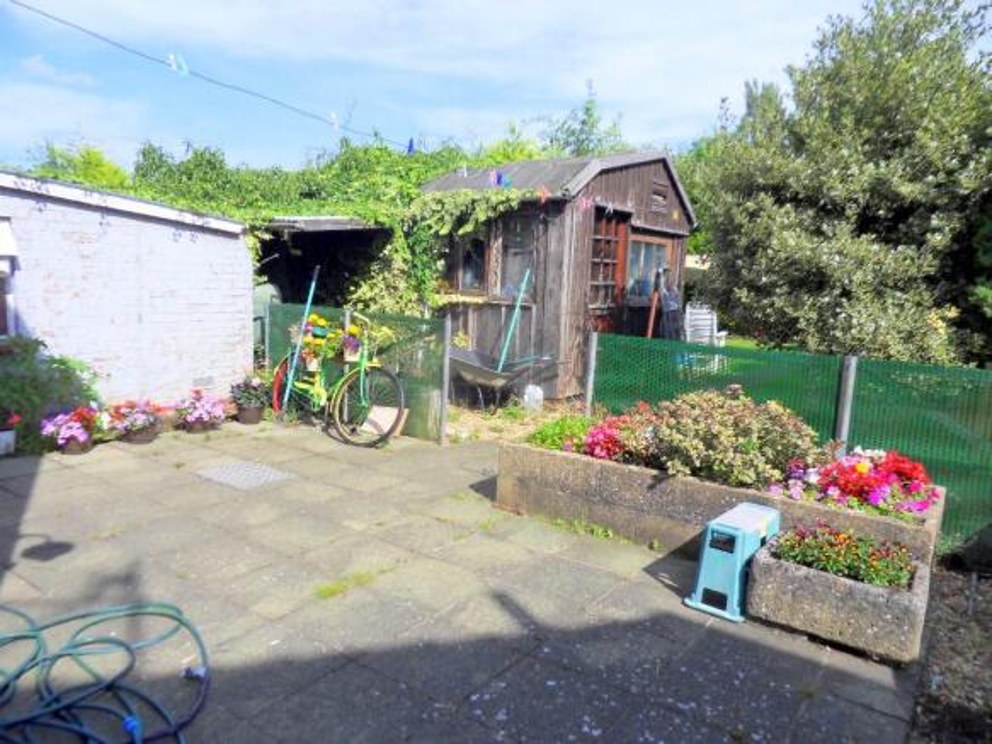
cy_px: 372
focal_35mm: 24
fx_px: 688
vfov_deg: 56.8
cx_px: 496
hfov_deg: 71.6
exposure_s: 1/180
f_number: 7.5
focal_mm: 4.2
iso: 80
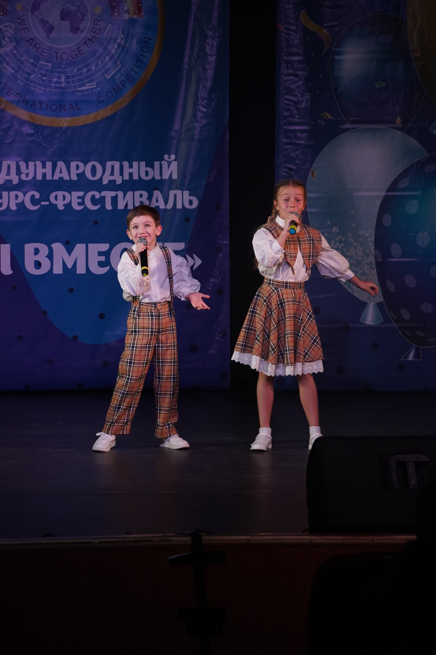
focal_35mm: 154
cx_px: 198
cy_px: 287
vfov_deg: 13.3
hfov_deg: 8.9
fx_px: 2797
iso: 2000
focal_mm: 134
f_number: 5
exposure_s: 1/400
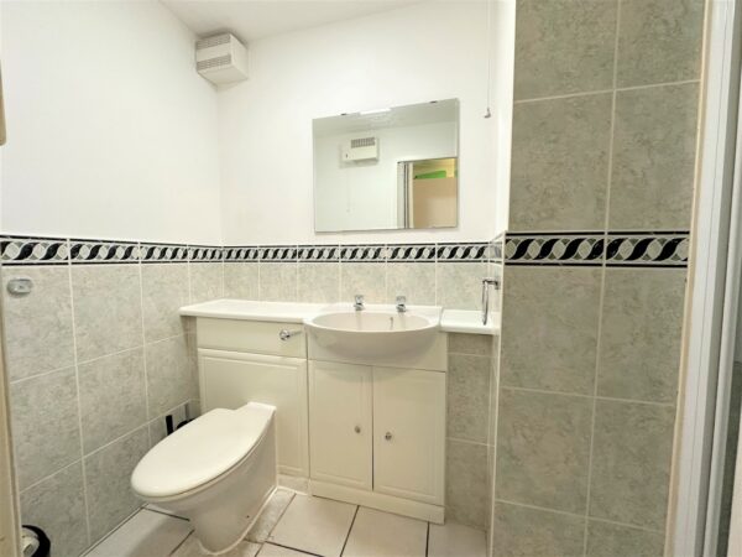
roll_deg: +0.0
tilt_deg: -4.6
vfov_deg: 85.7
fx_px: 300
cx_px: 371
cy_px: 278
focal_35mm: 14
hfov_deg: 102.1
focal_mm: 2.22
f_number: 2.2
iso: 200
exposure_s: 1/50
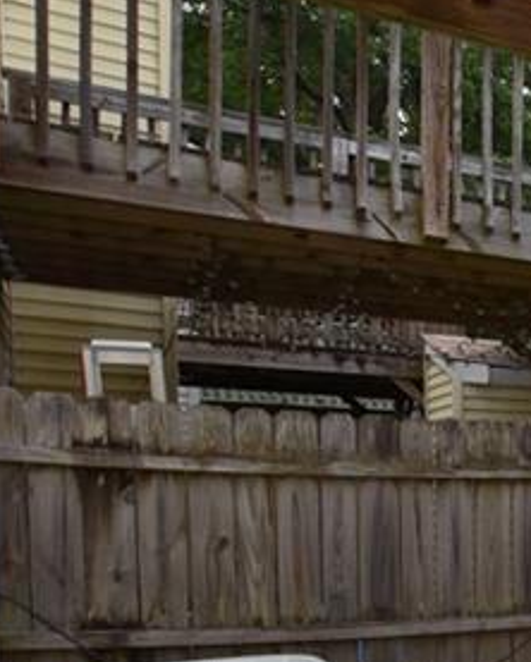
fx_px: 1020
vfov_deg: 34.5
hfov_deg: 16.4
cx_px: 1198
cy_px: 557
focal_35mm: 52
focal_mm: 10
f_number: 6.3
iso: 100
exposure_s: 1/160
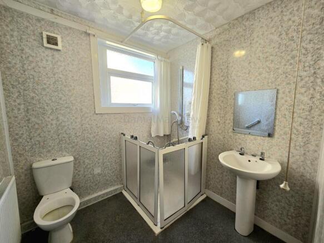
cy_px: 122
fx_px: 122
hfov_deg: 106.2
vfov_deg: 89.9
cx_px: 162
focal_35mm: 13
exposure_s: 1/50
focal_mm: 2.2
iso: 50
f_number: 2.2
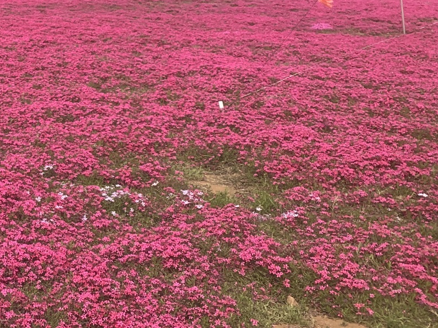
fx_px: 835
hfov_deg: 25.9
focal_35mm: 66
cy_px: 20
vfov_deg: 21.7
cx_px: -102
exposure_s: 1/2421
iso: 25
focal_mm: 4.25
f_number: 1.8
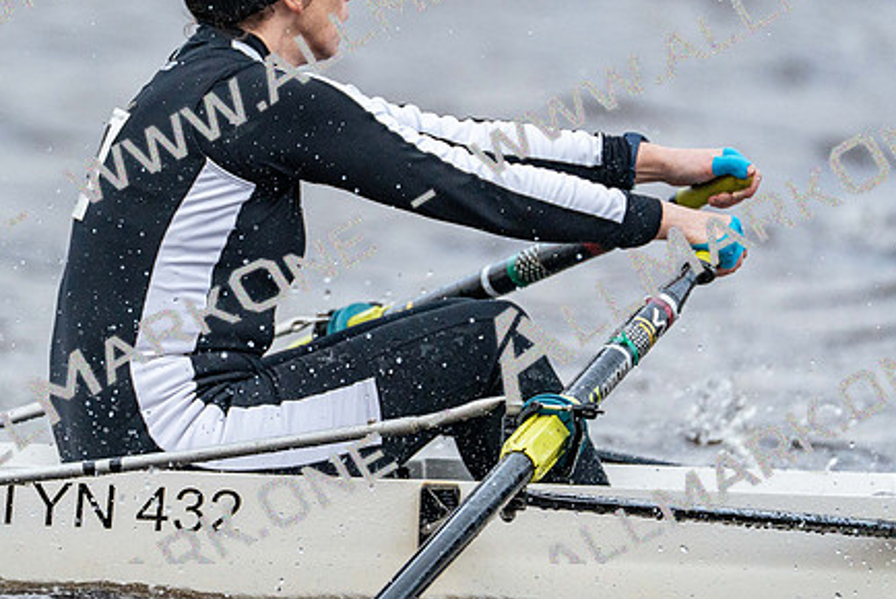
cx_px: 318
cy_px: 210
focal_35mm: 769
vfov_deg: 1.8
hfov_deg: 2.7
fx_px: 19152
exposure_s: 1/1600
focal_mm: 576
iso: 5000
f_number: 6.3
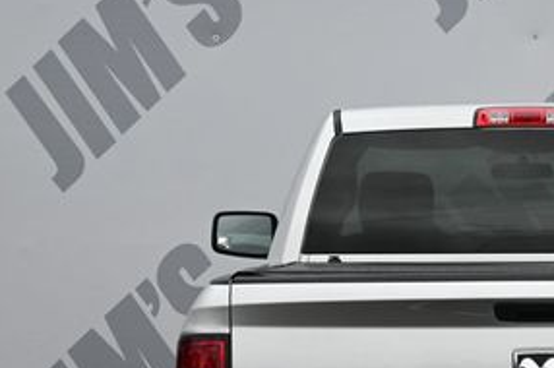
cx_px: 539
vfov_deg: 9.6
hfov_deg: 14.4
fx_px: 2167
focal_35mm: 141
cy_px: 370
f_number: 5.6
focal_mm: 42
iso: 110
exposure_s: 1/250
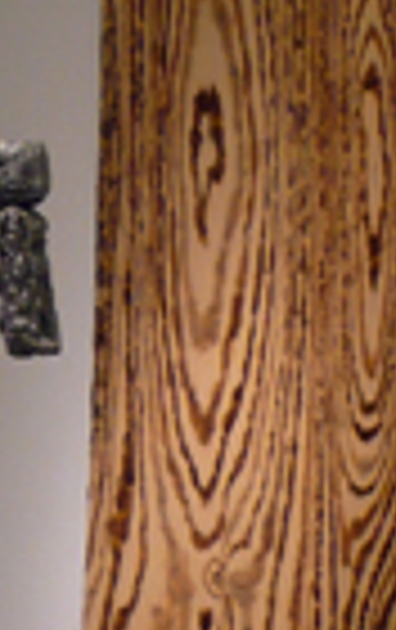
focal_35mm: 184
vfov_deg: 11.4
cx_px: -695
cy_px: 209
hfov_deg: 6.6
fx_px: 3164
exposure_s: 1/30
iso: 125
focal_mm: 5.8
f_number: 2.8
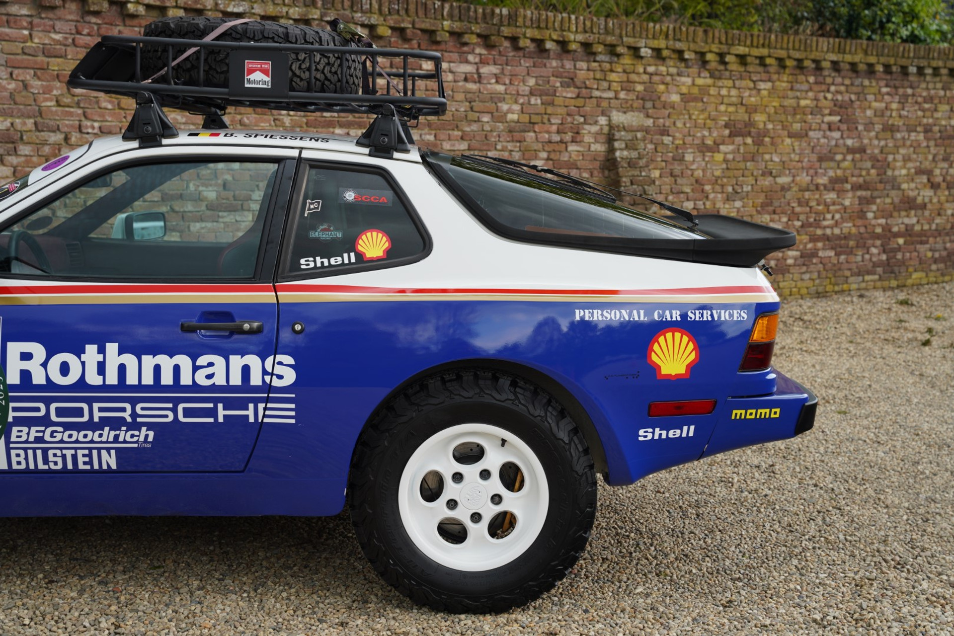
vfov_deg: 27.3
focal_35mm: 50
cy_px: 318
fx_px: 1312
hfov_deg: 40.0
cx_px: 477
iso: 100
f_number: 5.6
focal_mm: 49.5
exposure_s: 1/60
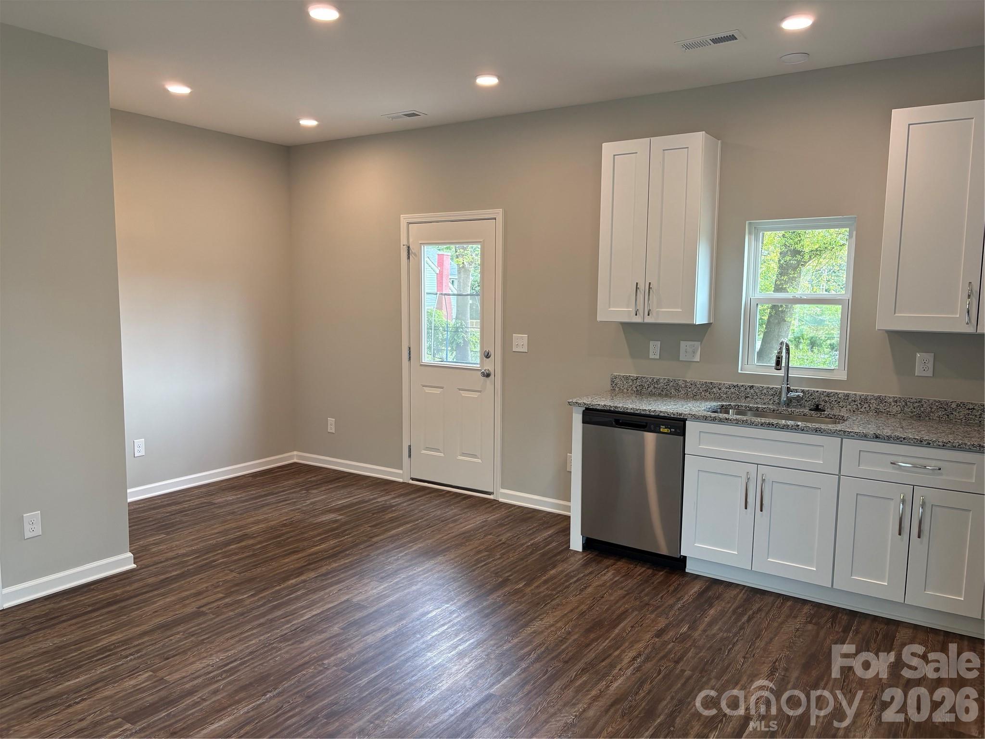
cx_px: 492
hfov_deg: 67.3
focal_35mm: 26
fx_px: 740
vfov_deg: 53.1
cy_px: 370
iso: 100
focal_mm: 5.96
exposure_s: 1/120
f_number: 1.6
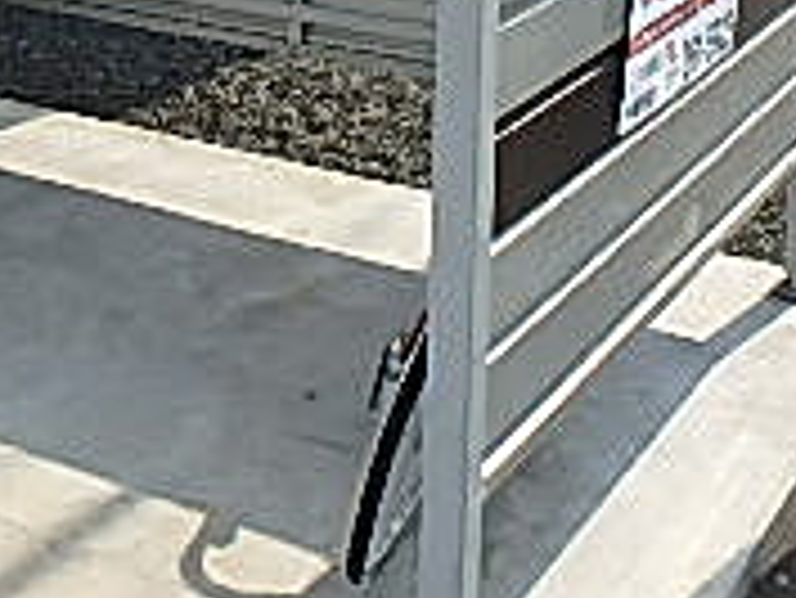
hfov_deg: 25.0
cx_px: 99
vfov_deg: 17.9
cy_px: -211
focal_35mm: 76
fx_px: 1749
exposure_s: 1/640
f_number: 3.5
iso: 125
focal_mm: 3.7
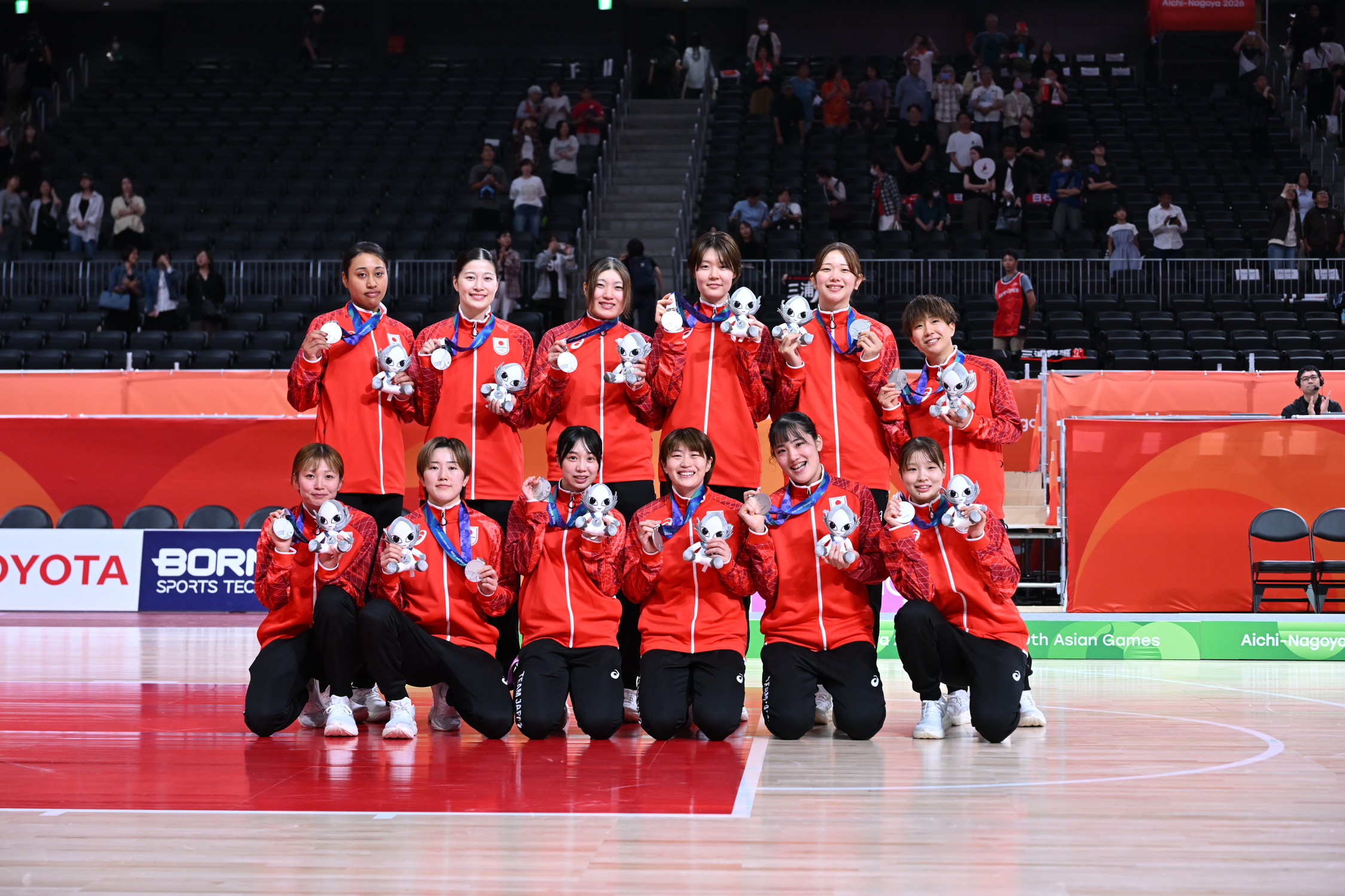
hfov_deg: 30.5
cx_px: 672
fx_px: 2466
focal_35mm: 66
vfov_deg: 20.6
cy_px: 448
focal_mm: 66
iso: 2000
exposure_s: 1/400
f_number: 5
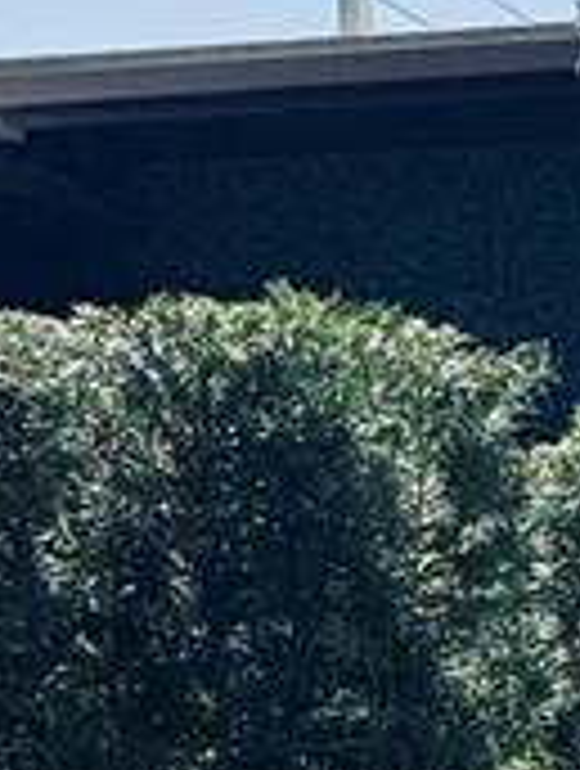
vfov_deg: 19.5
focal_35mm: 98
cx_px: 1623
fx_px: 2181
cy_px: 729
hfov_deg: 11.1
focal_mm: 2.22
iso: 40
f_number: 2.2
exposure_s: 1/605
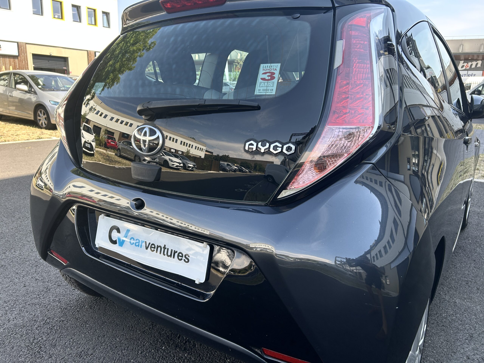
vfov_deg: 53.1
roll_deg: -3.2
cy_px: 182
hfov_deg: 67.3
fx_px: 364
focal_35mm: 26
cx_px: 242
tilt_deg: -13.3
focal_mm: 5.7
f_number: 1.5
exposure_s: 1/552
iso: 50
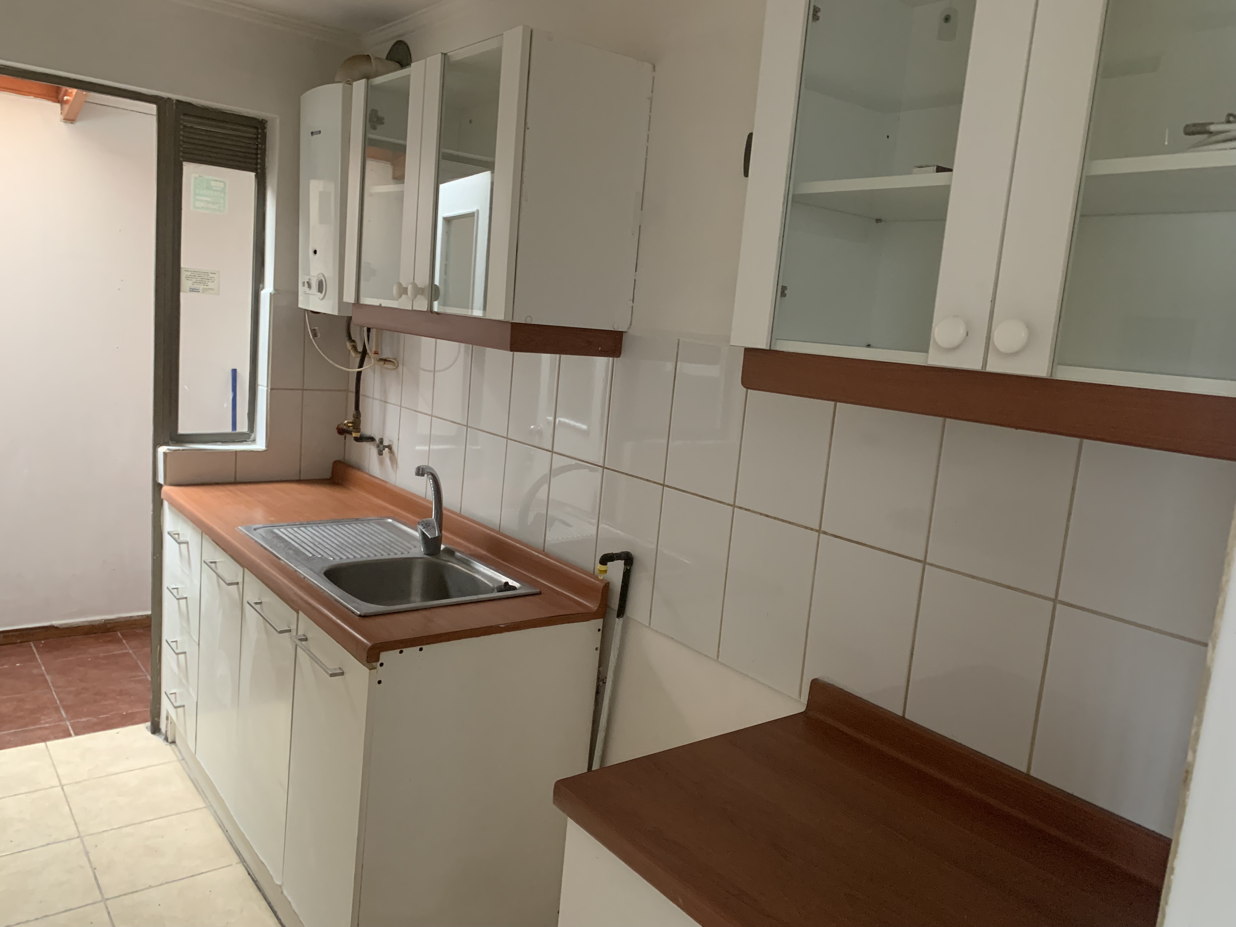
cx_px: 618
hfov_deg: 67.3
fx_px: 928
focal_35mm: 26
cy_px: 464
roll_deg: -4.5
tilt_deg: -8.8
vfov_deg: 53.1
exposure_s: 1/46
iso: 400
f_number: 1.8
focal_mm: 4.25
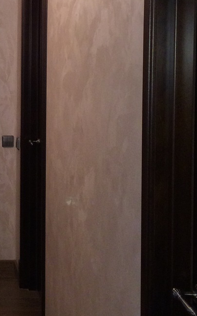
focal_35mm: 79
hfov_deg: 15.7
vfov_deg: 25.8
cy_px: 80
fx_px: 678
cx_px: -63
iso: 160
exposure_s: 1/30
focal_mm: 4.12
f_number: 2.2
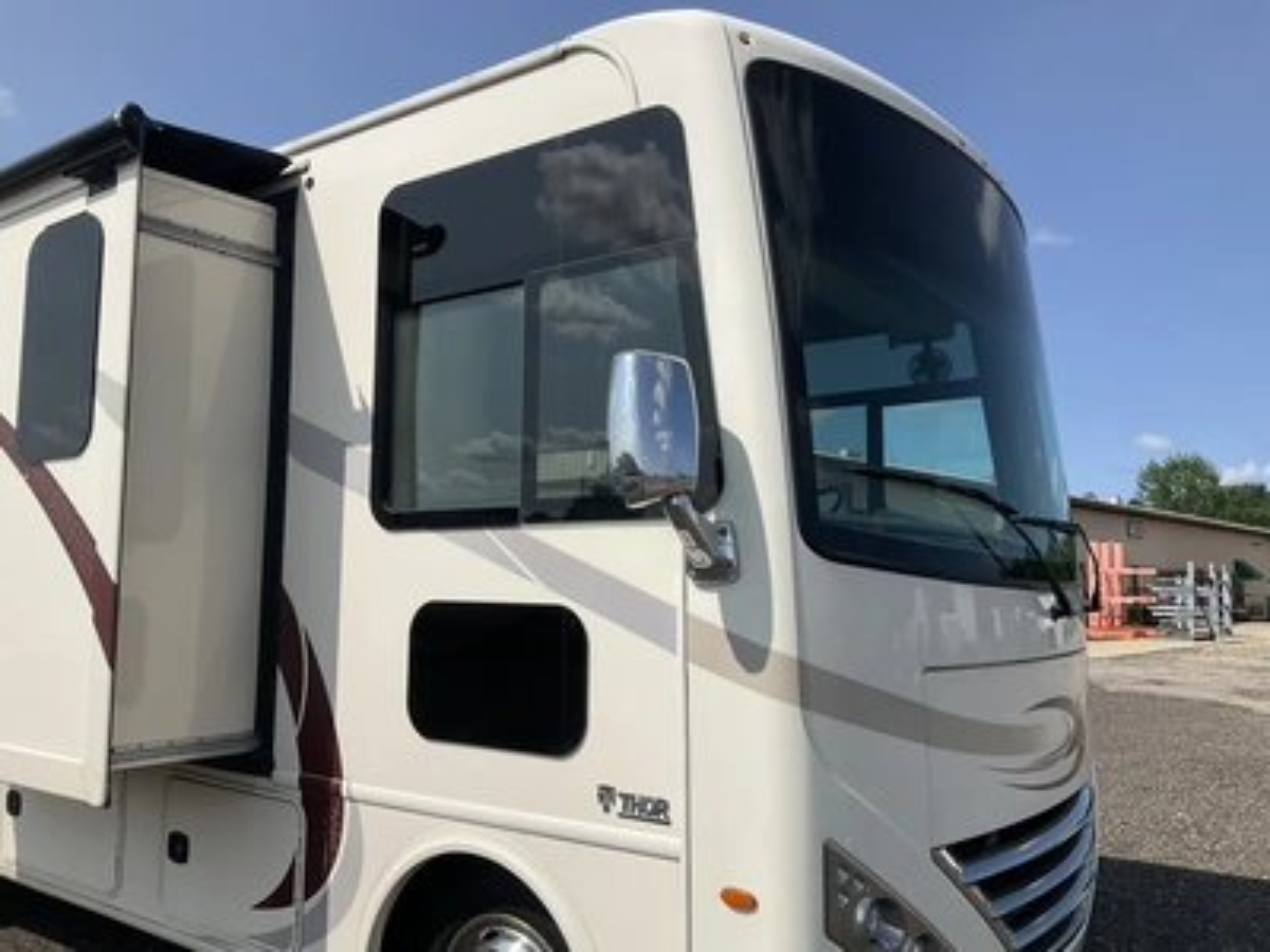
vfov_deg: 48.2
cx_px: 635
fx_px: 1064
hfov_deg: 61.7
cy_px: 476
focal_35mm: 29
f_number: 1.8
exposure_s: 1/3322
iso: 25
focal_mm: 3
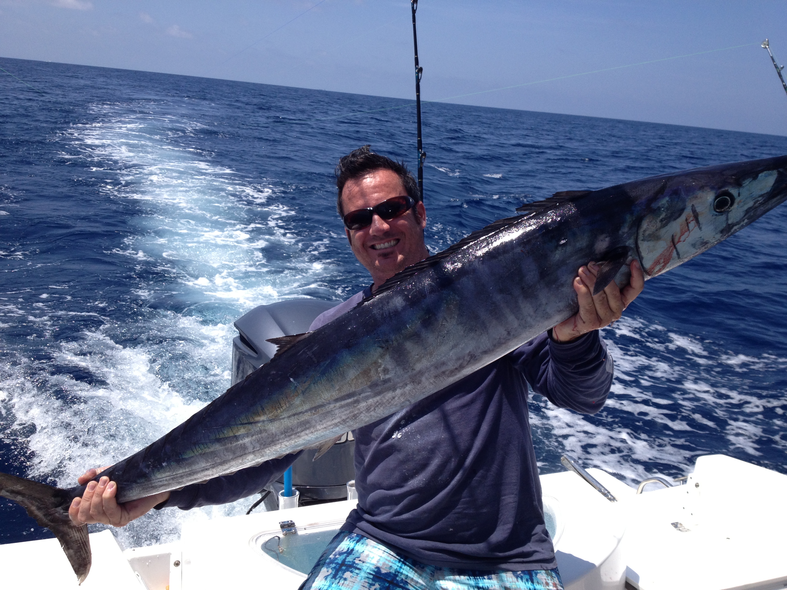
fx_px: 796
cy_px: 295
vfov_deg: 40.7
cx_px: 394
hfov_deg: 52.6
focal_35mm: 35
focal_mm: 4.28
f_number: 2.4
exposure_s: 1/1905
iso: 50
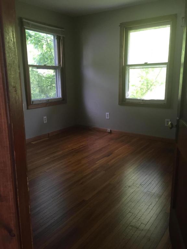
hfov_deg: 48.2
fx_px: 209
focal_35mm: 29
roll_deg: +0.9
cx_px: 94
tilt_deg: -12.3
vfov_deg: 61.7
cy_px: 124
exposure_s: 1/30
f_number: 2.2
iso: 50
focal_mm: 4.15
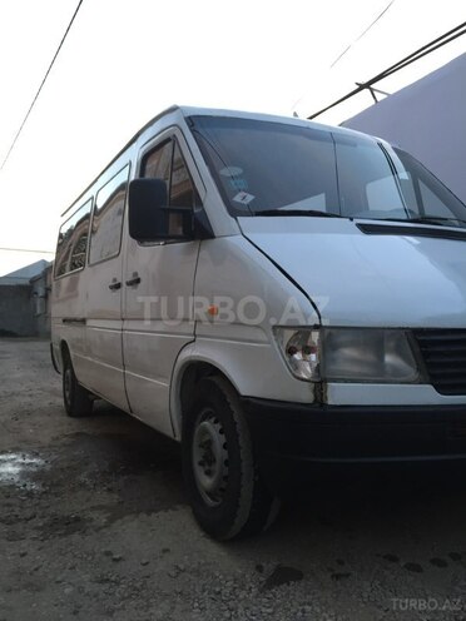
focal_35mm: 29
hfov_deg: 48.2
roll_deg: +0.3
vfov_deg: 61.7
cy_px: 310
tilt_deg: +4.3
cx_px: 233
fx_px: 521
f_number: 2.2
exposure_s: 1/33
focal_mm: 4.15
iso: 100
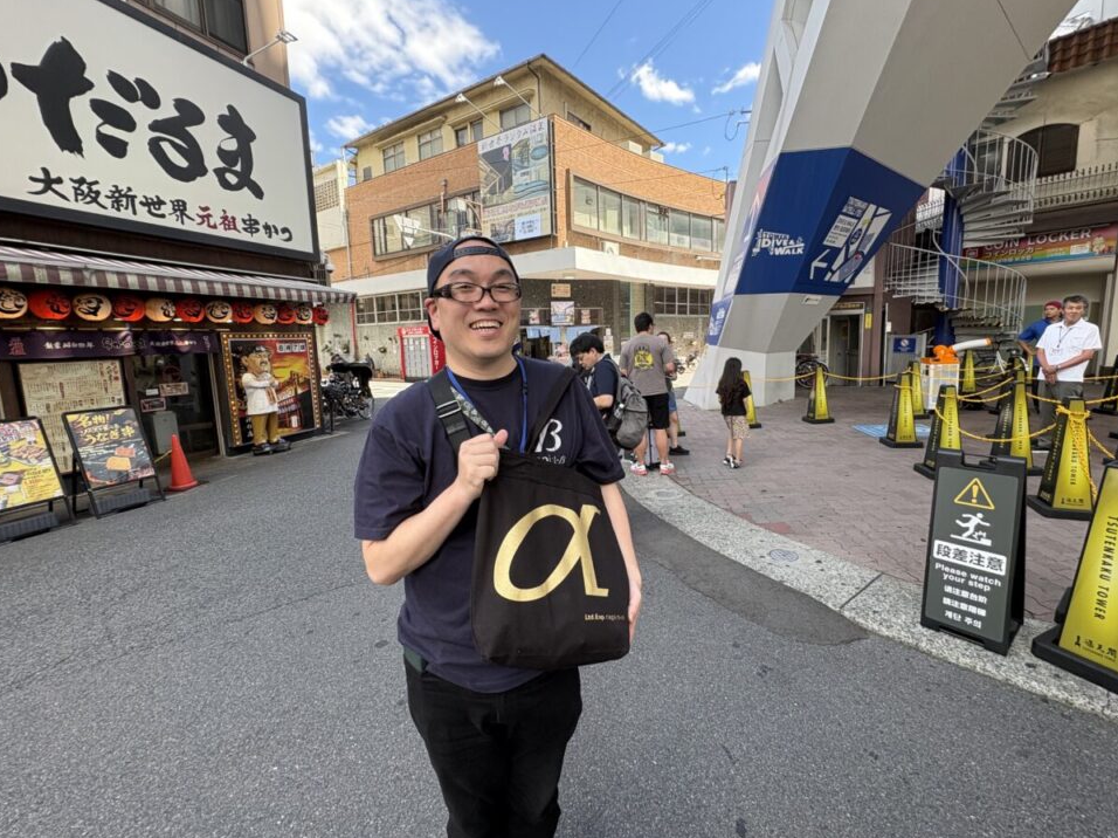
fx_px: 484
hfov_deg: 98.1
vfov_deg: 81.6
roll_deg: +2.2
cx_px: 584
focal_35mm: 15
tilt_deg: -8.7
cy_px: 401
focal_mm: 2.22
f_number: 2.2
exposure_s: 1/279
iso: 64
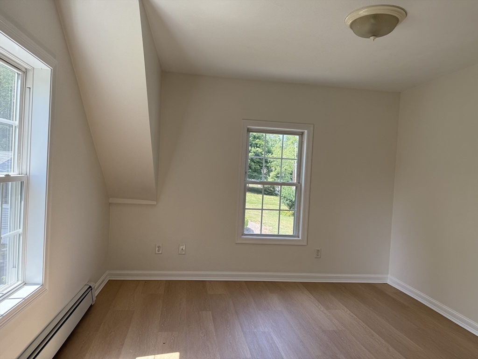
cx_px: 239
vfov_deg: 56.8
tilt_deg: -0.9
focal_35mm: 24
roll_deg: -3.3
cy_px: 180
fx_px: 331
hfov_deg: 71.6
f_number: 1.78
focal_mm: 6.76
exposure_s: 1/293
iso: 80
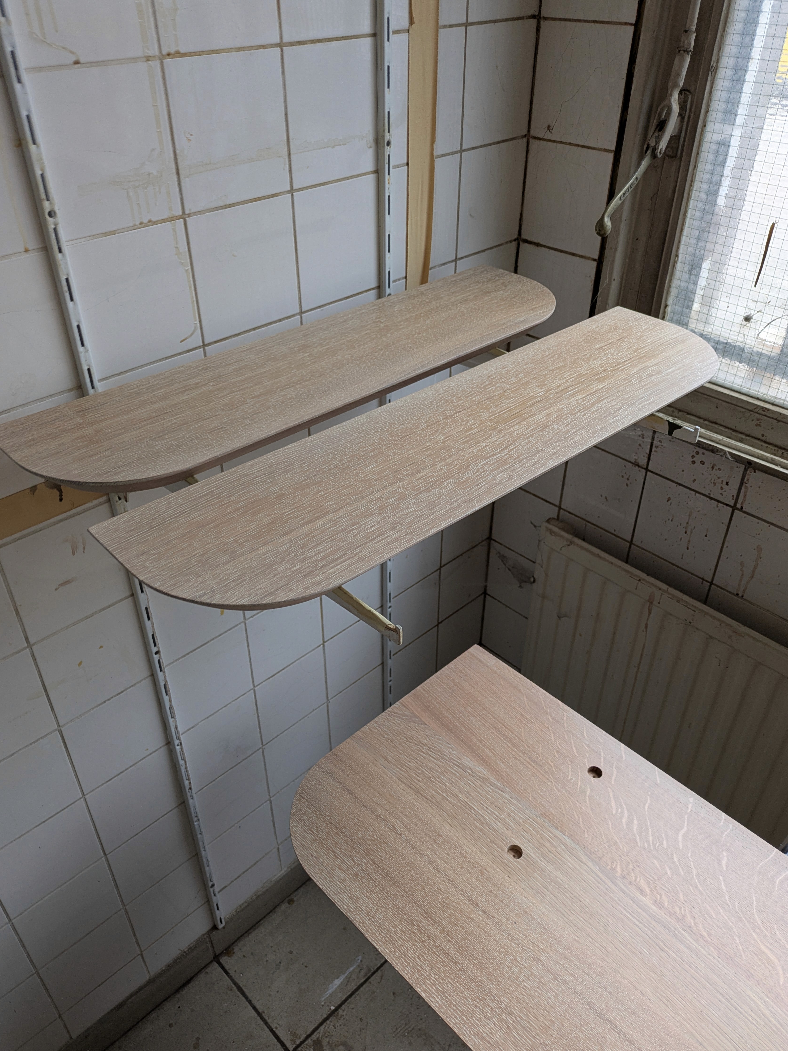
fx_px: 789
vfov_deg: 67.3
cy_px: 534
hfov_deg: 53.1
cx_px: 390
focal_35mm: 26
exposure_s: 1/50
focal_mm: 5.43
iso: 76
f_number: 1.89
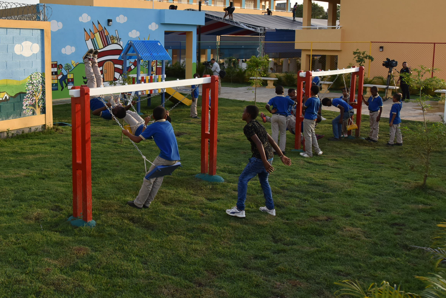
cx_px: 110
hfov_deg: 48.7
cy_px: 91
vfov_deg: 34.6
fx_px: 471
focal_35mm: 38
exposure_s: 1/250
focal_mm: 24
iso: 400
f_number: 8
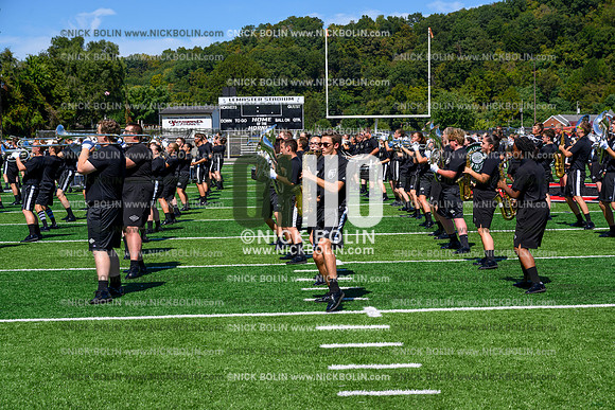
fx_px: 1196
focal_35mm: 70
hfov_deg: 28.8
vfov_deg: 19.5
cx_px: 308
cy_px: 205
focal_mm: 70
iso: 160
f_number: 8
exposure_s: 1/640
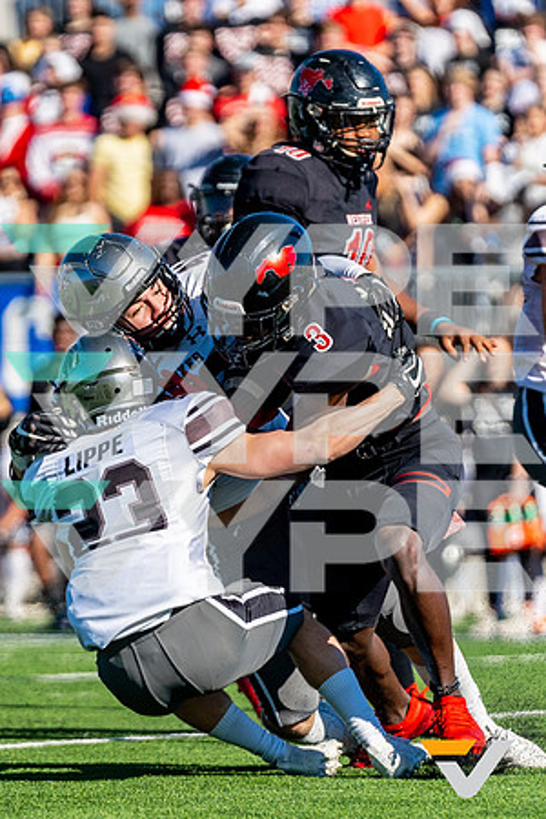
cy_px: 471
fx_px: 10274
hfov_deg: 3.0
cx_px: 144
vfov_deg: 4.6
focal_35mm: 452
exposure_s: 1/3200
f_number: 3.2
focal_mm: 200
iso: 400
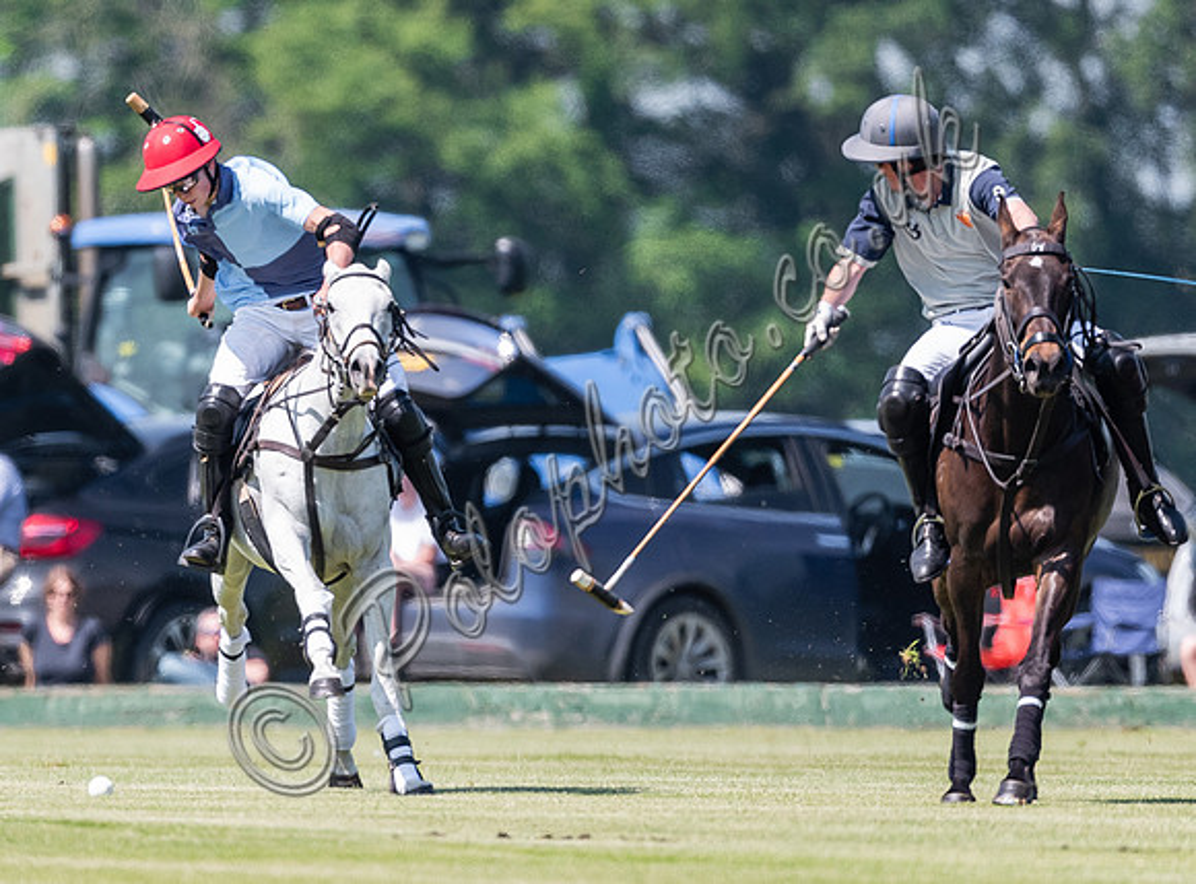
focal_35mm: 1017
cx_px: 235
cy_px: 532
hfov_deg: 2.0
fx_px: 34980
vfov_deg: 1.4
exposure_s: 1/2500
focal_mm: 500
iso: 400
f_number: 4
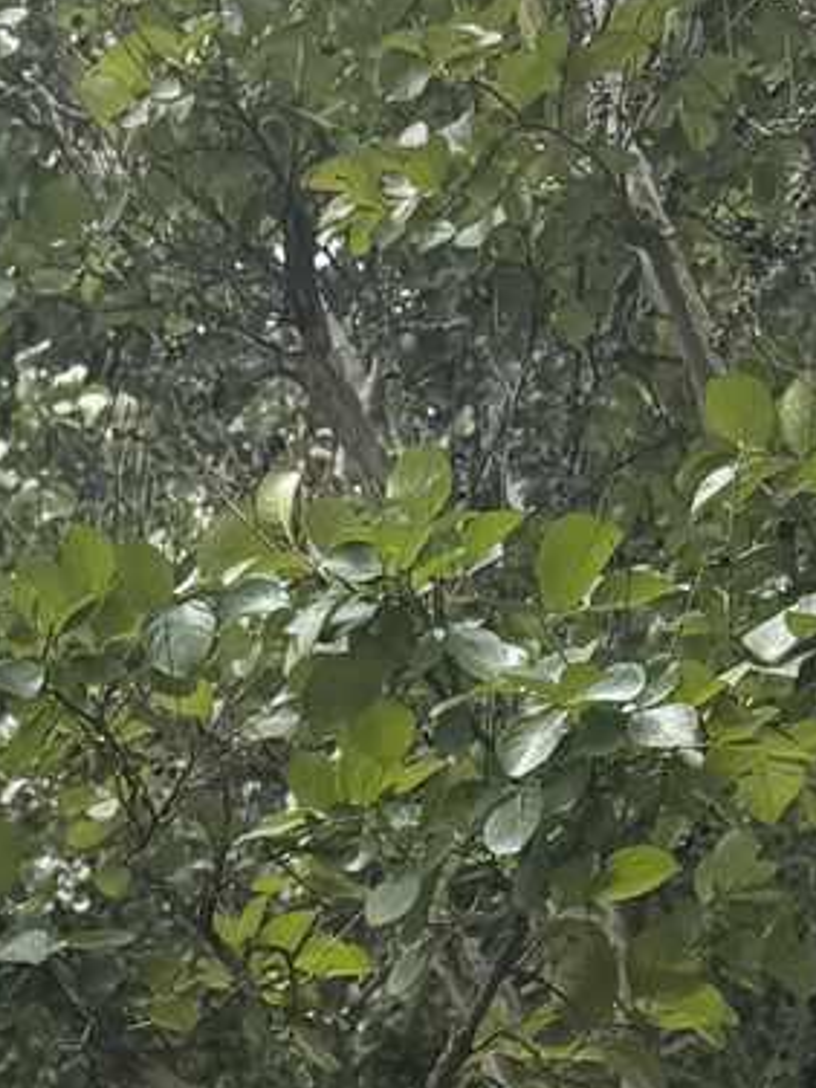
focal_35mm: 147
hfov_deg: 9.8
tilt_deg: -11.1
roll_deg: -2.6
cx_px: -451
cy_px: 2535
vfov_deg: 11.4
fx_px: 4620
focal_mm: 6.76
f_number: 1.78
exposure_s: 1/1678
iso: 80
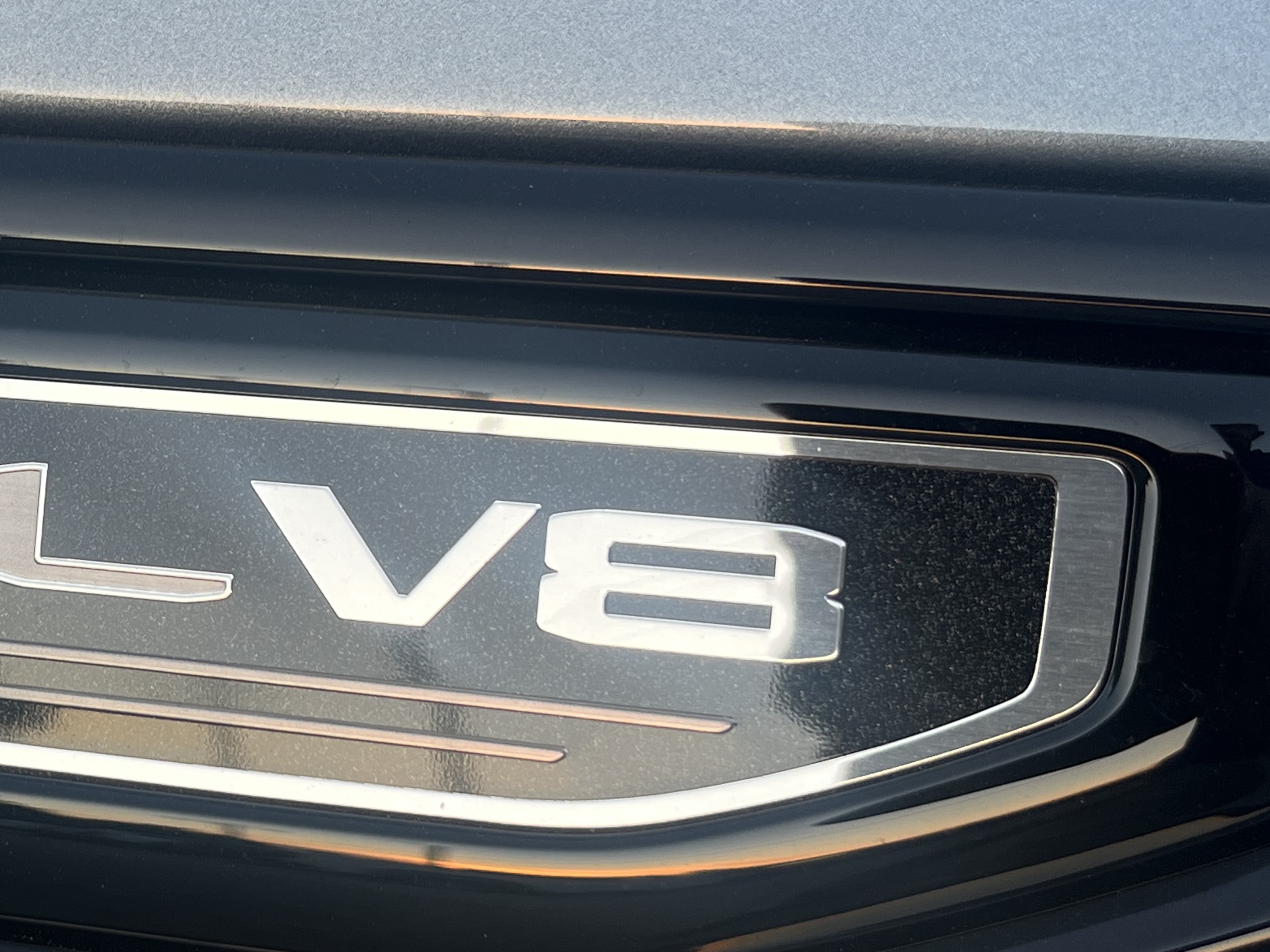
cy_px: 458
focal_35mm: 67
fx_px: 2458
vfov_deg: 21.9
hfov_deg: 27.8
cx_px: 113
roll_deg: +3.8
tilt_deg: -18.8
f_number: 1.6
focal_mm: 5.1
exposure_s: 1/122
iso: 50
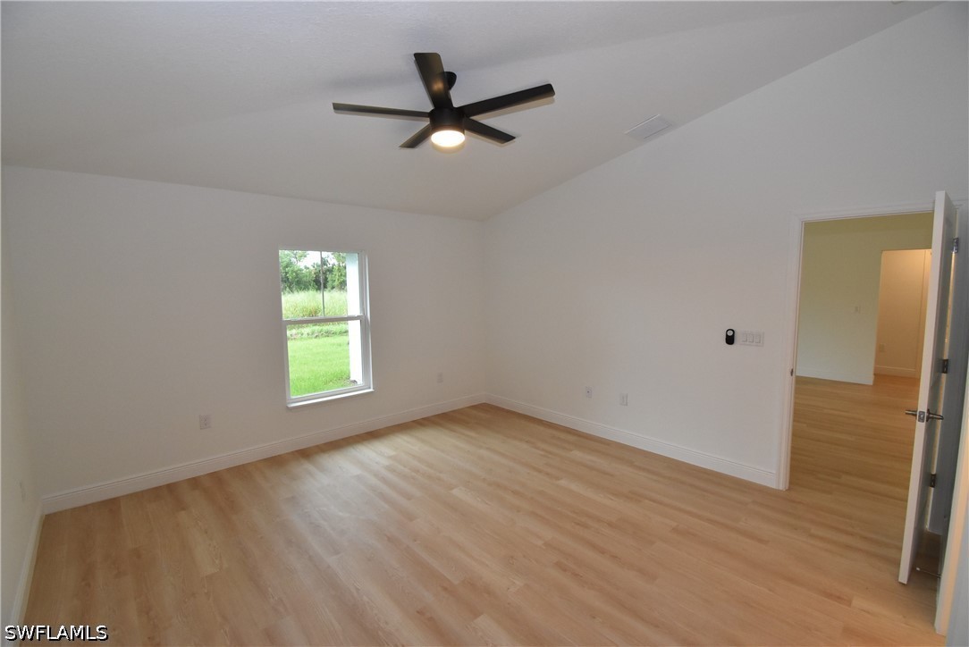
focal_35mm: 15
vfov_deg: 77.4
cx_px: 484
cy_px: 324
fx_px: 404
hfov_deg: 100.4
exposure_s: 1/100
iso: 1600
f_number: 8
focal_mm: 10
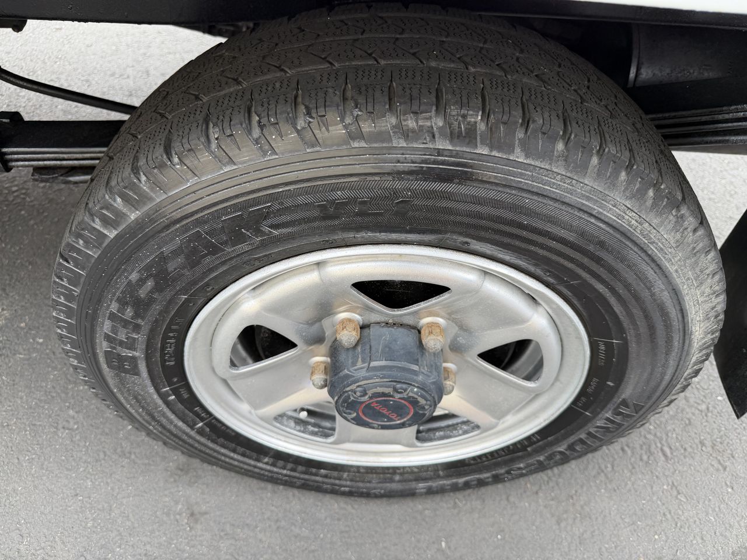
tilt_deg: -50.6
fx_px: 518
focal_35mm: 24
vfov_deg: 56.8
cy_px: 280
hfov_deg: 71.6
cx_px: 374
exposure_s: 1/137
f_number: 1.78
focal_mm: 6.76
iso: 100
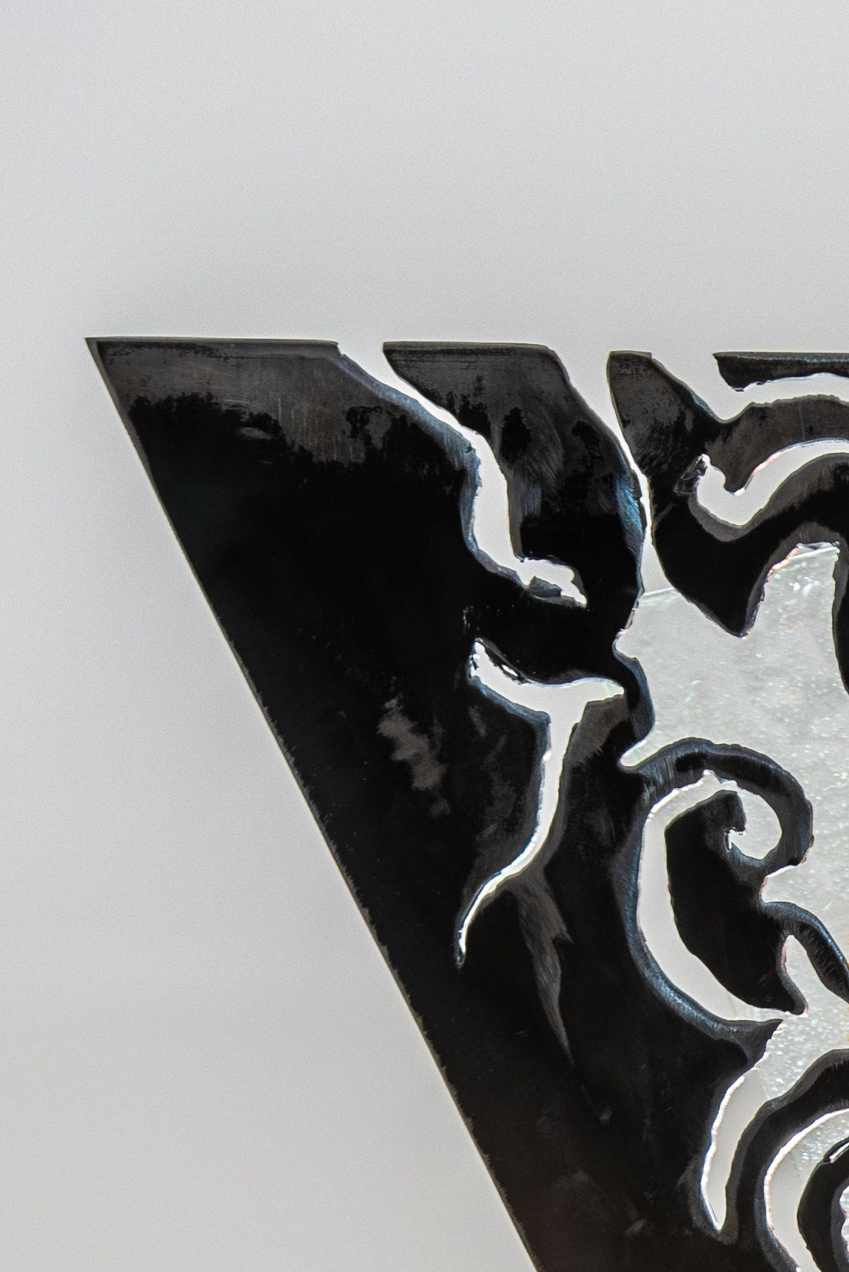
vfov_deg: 4.9
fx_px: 14703
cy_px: 1791
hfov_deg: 3.3
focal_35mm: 416
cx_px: 1294
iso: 100
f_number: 6.3
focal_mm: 116
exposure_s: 1/2.5
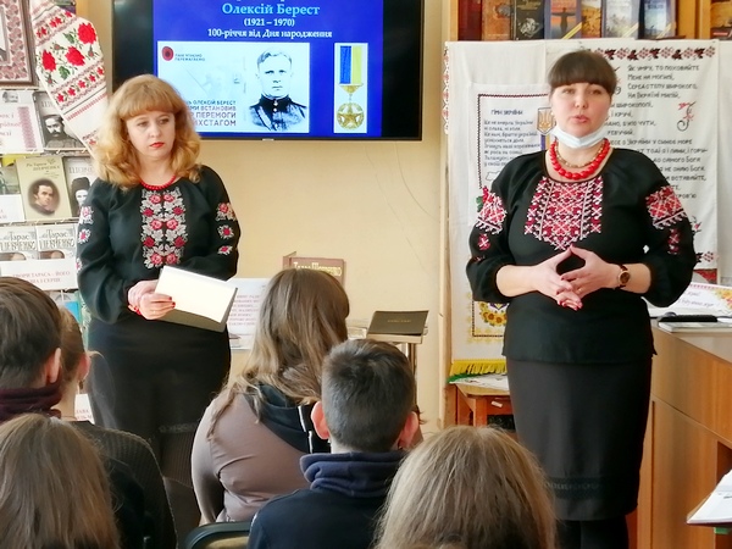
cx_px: 366
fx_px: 1967
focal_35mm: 93
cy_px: 274
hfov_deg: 21.1
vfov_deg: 15.9
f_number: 1.8
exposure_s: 1/50
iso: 80
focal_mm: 3.88
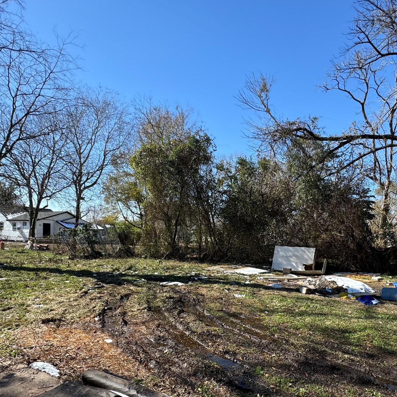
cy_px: 246
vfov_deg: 68.6
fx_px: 285
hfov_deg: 69.6
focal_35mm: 22
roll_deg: -1.7
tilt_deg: -1.4
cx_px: 211
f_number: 2.2
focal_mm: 2.22
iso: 40
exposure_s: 1/771
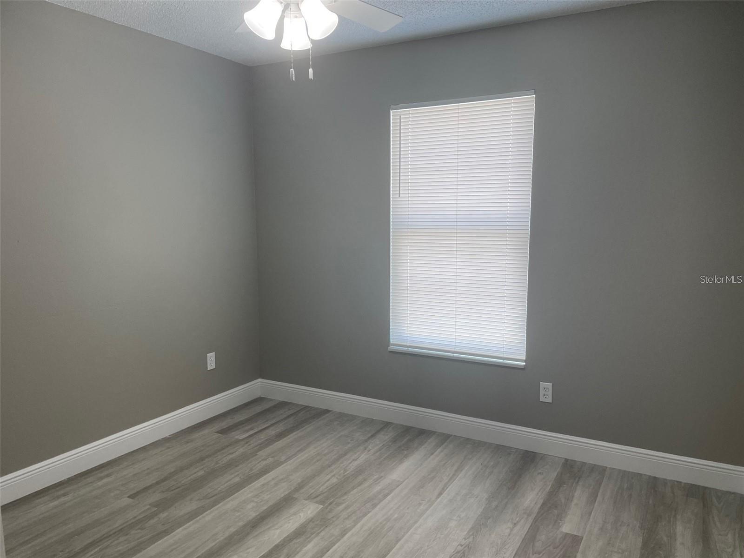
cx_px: 372
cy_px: 279
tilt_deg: -6.1
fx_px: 559
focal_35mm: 26
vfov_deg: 53.1
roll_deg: +0.8
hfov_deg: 67.3
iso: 64
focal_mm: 4.2
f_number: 1.6
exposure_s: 1/120
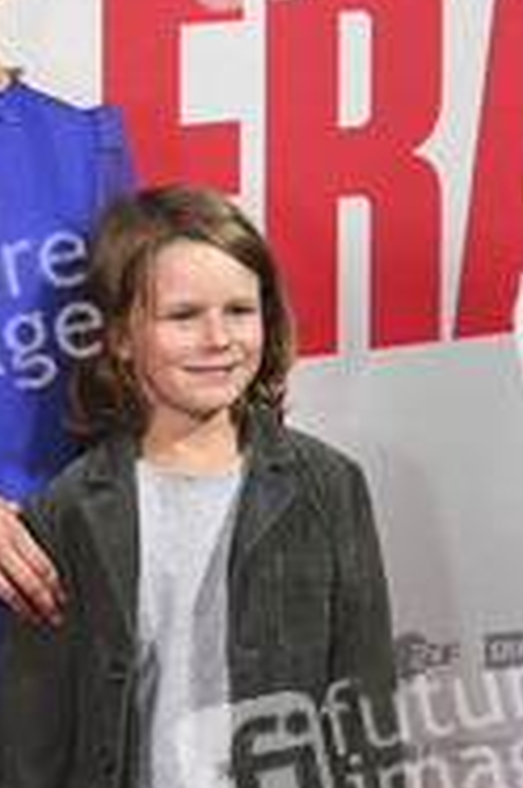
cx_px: 8
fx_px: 2384
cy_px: 544
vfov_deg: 18.7
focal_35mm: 109
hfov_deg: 12.4
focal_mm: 51
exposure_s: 1/200
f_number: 7.1
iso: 2000
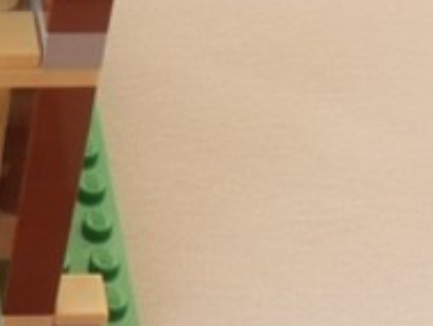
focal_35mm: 176
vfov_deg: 8.4
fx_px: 2203
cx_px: -241
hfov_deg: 10.8
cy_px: 125
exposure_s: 1/100
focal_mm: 6.61
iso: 80
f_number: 3.9
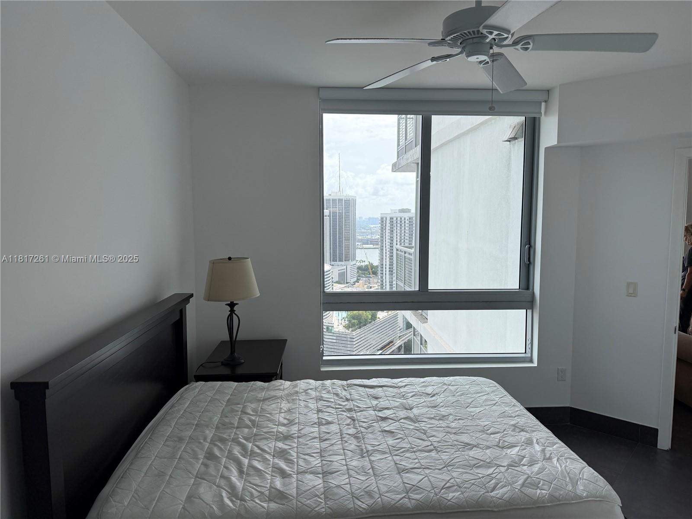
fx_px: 480
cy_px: 260
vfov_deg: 56.8
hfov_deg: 71.6
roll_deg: -0.5
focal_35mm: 24
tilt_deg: -5.5
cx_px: 346
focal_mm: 6.76
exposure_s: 1/1618
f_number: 1.78
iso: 100
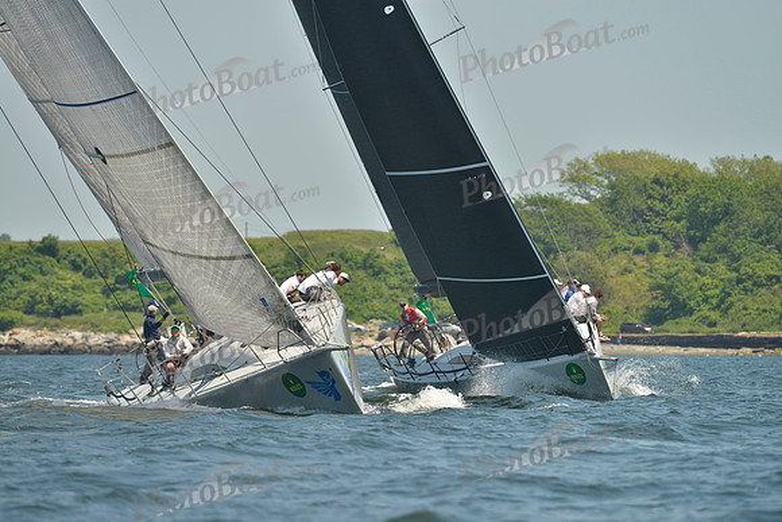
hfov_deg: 5.2
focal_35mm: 400
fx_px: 8691
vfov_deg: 3.4
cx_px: 391
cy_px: 261
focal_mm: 400
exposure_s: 1/1250
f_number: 7.1
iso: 280
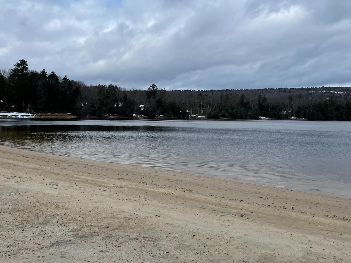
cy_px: 110
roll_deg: -1.0
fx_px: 314
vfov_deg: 45.3
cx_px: 151
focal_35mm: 31
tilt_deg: +0.9
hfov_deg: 58.1
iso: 32
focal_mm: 4.2
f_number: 1.6
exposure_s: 1/3610
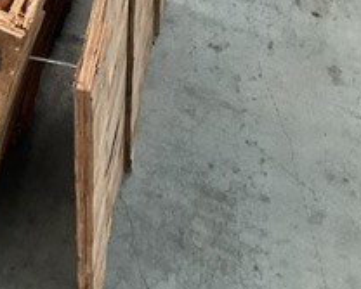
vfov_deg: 16.9
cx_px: -158
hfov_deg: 19.5
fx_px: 931
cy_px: -61
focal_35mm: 87
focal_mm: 3
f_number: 1.8
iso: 200
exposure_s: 1/50
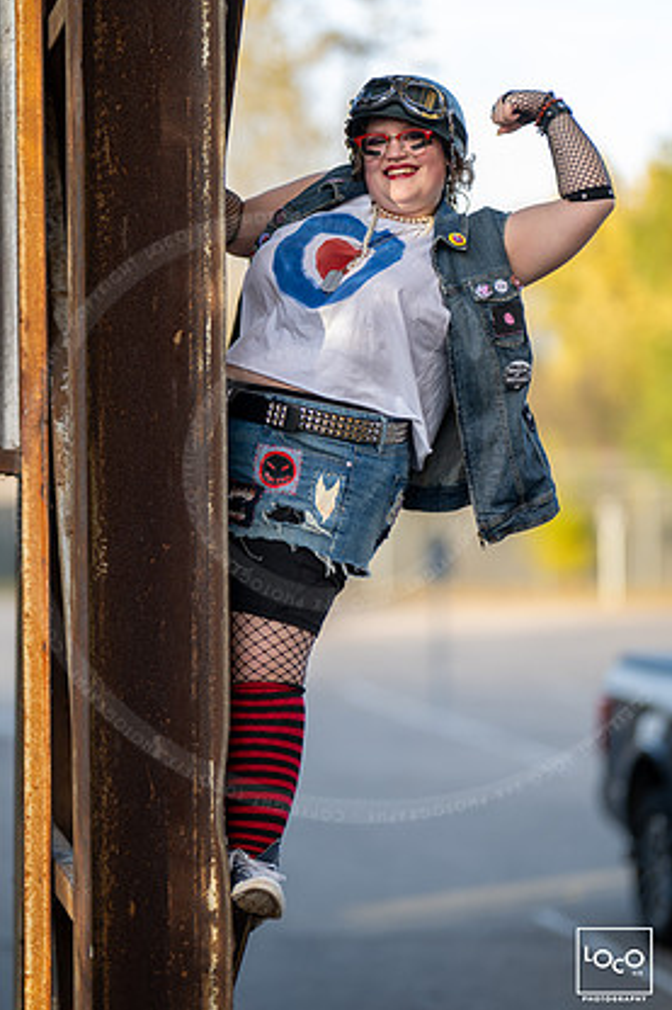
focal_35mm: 92
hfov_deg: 14.9
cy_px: 507
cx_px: 340
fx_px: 2578
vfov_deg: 22.2
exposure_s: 1/640
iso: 100
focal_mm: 85
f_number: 1.2
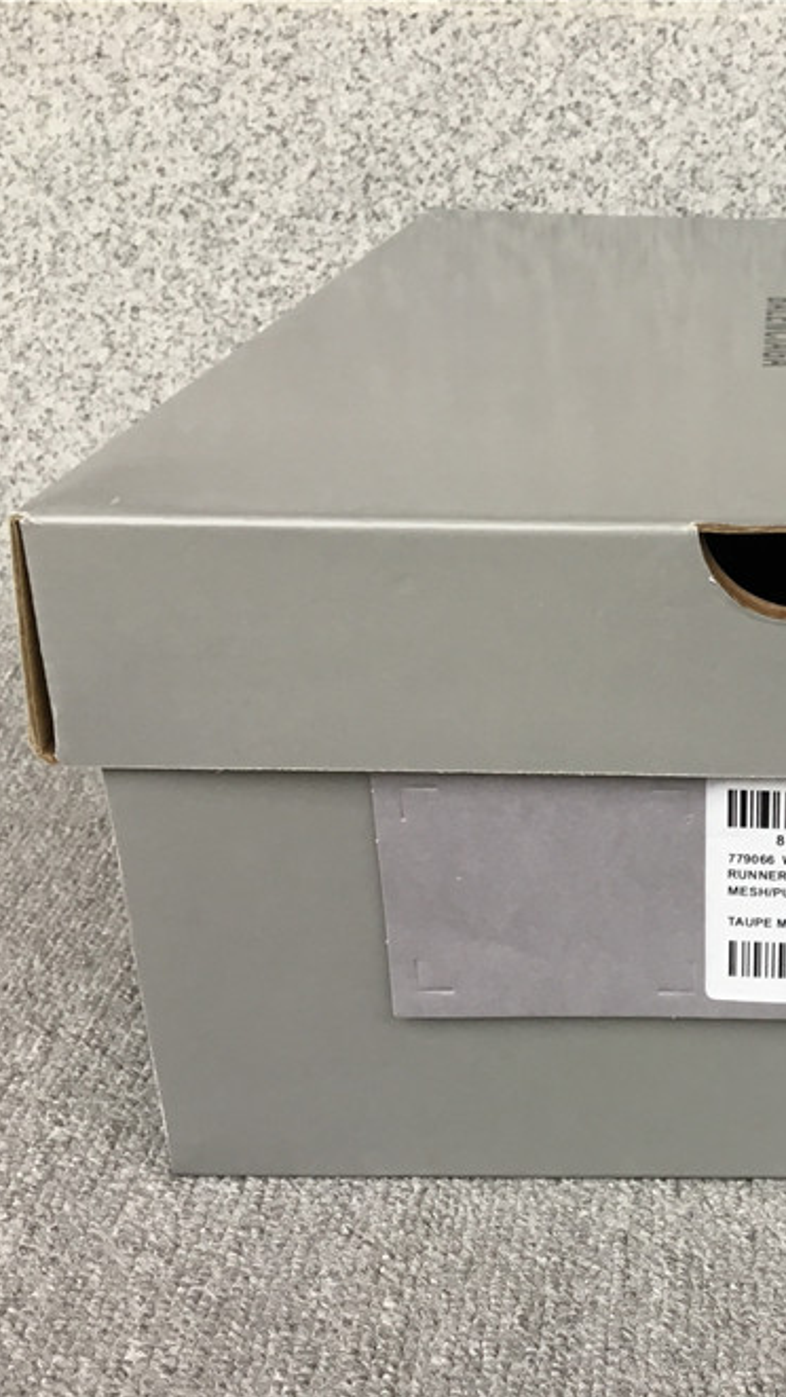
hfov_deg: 24.5
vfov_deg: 44.6
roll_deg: -1.5
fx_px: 1704
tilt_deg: -22.4
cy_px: 711
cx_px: 826
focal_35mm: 46
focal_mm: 3.3
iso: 25
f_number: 2.4
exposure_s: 1/33
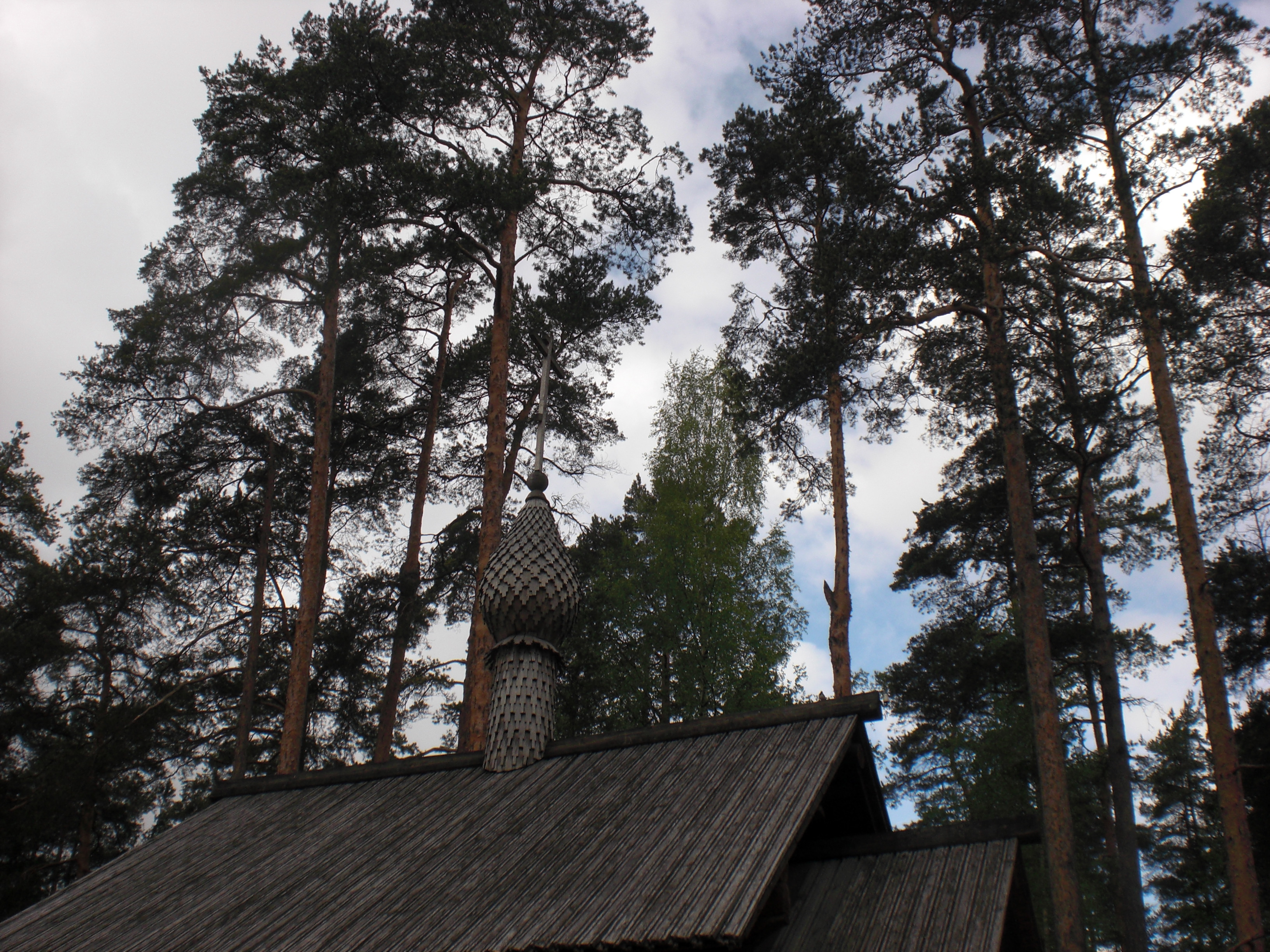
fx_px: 1394
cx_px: 635
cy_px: 476
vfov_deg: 37.7
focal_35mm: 38
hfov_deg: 49.0
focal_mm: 6.3
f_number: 5.6
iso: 64
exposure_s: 1/320
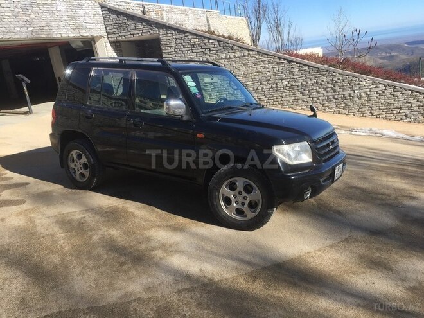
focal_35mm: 29
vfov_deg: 48.2
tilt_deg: -14.7
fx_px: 355
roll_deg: +9.1
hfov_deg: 61.7
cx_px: 212
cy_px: 159
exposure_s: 1/1276
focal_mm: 4.15
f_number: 2.2
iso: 32
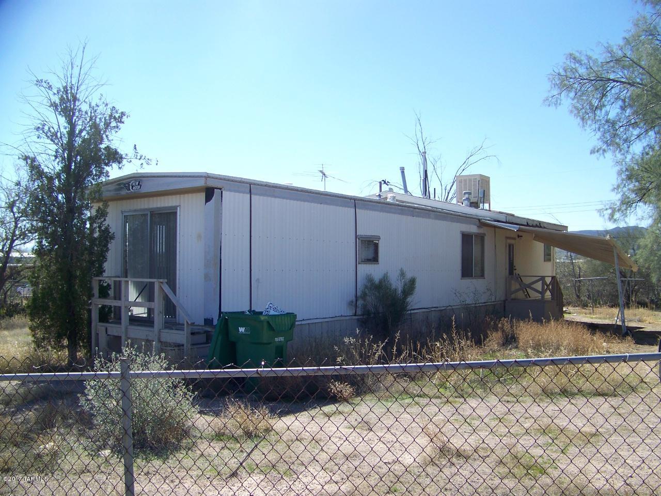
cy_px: 248
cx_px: 330
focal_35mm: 36
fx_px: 687
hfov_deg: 51.4
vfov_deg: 39.7
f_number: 2.8
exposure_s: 1/640
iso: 64
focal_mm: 5.85
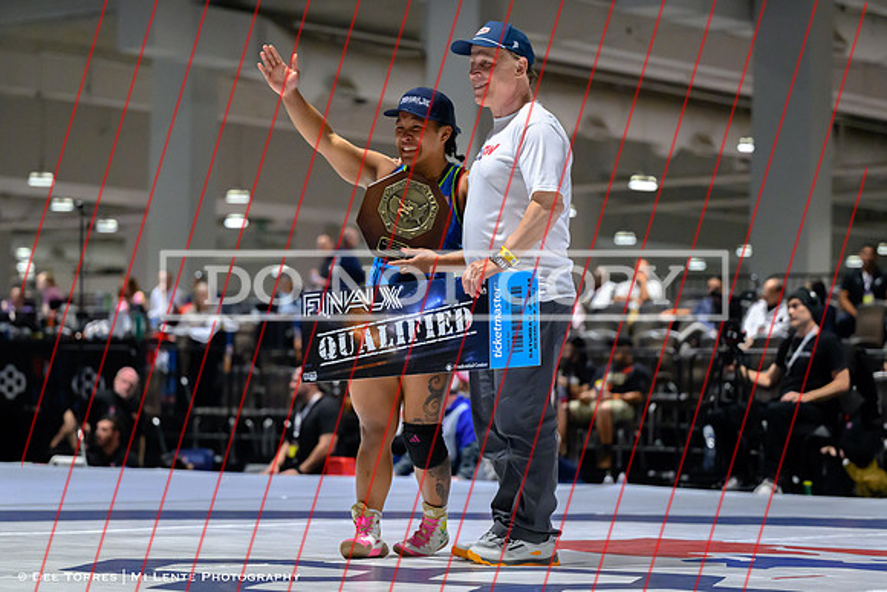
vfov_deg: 11.9
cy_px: 286
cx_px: 417
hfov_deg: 17.7
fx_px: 2847
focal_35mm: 116
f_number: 2.8
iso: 8000
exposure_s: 1/640
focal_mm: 93
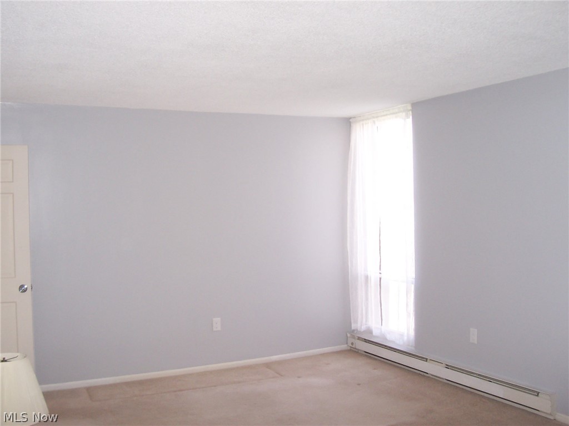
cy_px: 213
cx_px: 284
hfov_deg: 50.1
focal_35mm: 37
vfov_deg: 38.7
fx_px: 608
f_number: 2.8
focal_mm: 5.6
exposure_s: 1/60
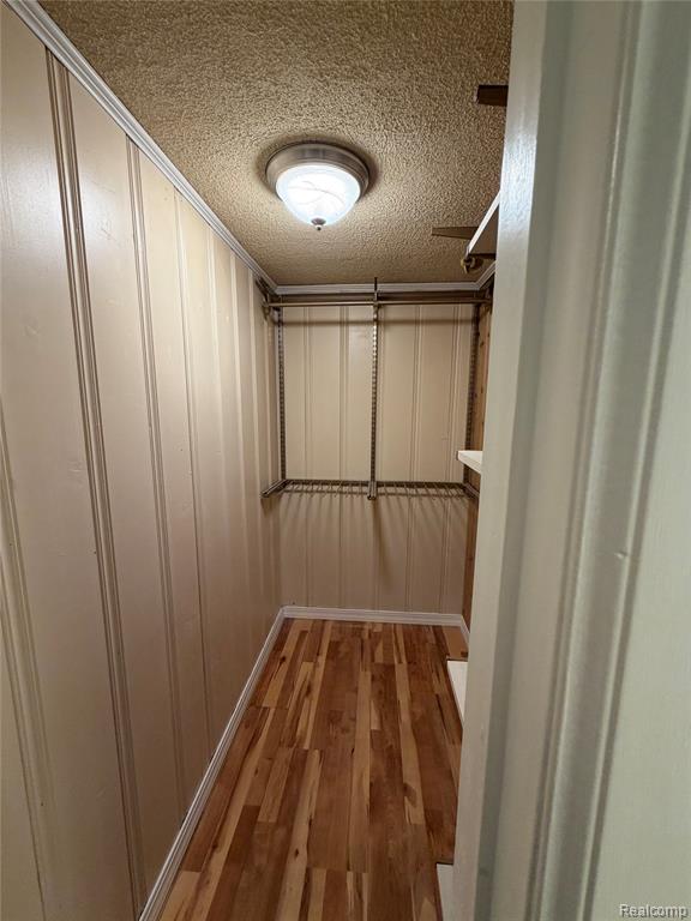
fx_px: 373
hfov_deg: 85.7
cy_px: 460
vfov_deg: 102.1
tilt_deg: -9.3
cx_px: 346
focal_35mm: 14
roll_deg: -0.8
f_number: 2.2
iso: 160
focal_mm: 2.22
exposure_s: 1/60
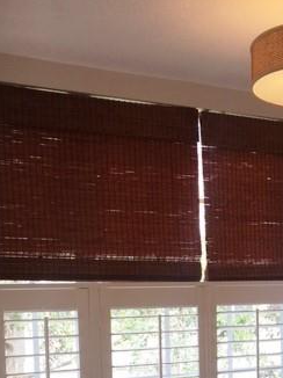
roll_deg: +0.6
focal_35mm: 57
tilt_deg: -2.5
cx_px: 255
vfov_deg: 32.4
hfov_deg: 24.9
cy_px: 330
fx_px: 622
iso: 25
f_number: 2.2
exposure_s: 1/60
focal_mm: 4.15
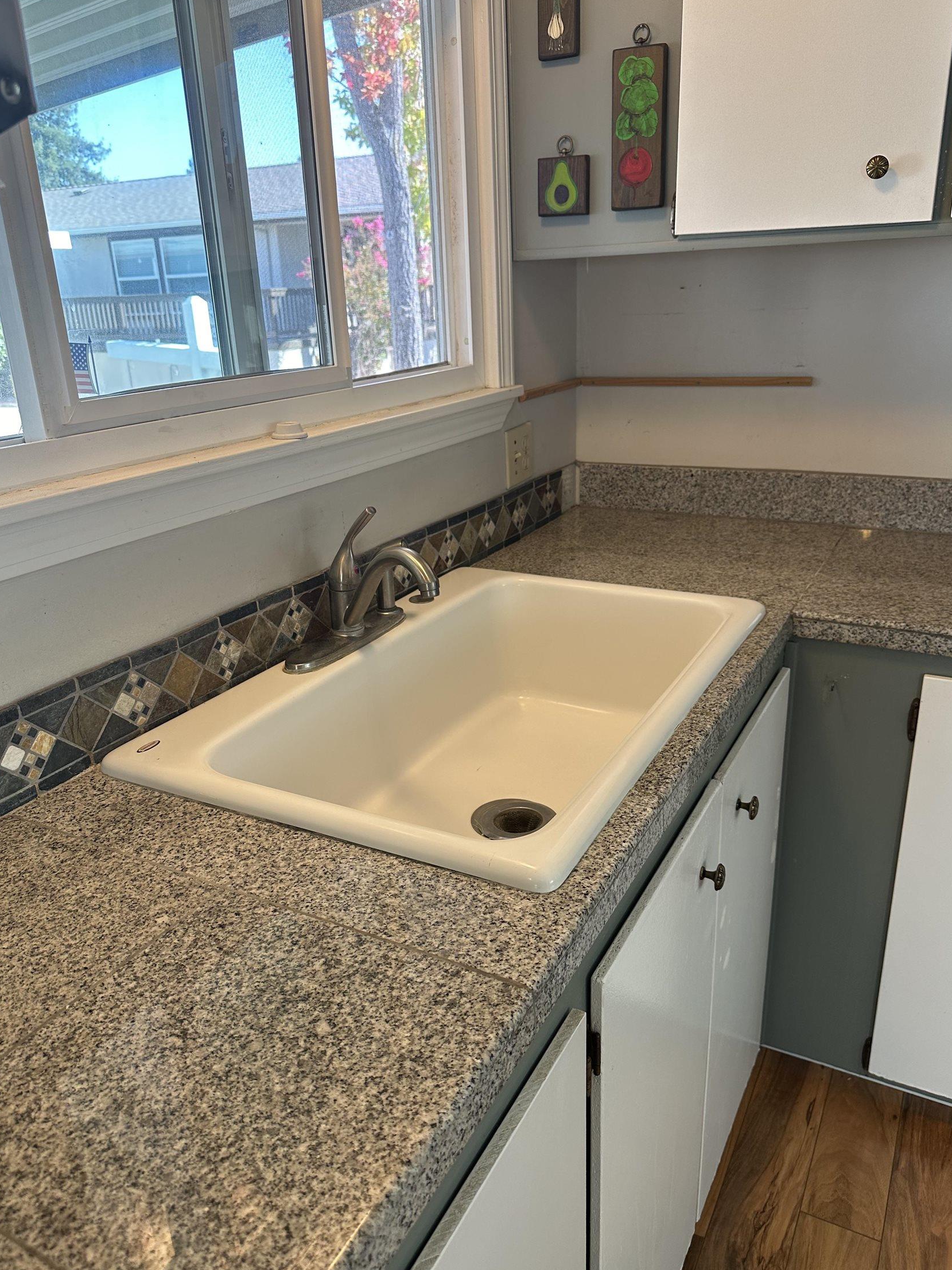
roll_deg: +1.3
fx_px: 917
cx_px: 481
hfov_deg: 54.9
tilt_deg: -20.5
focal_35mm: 25
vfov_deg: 69.4
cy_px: 648
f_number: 1.78
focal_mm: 6.86
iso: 100
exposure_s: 1/150
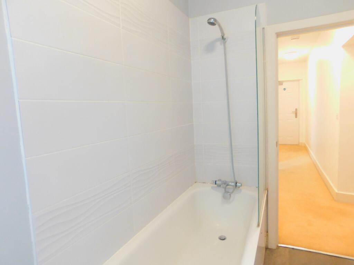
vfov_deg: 58.9
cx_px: 177
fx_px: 235
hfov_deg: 73.9
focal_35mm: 23
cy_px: 132
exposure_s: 1/13
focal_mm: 4
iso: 400
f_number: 3
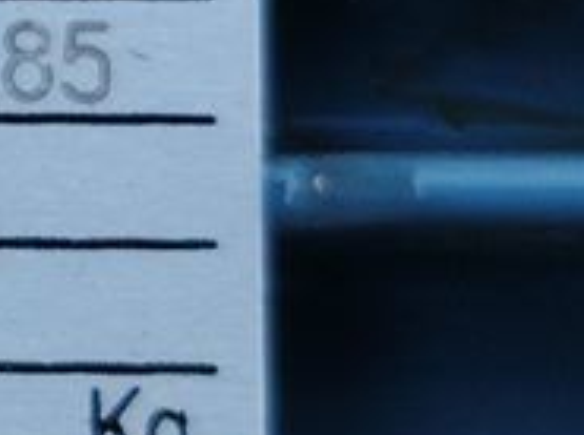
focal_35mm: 260
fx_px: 4378
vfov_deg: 5.7
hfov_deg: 7.1
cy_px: 0
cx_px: -855
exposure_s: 1/100
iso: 116
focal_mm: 5.25
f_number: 4
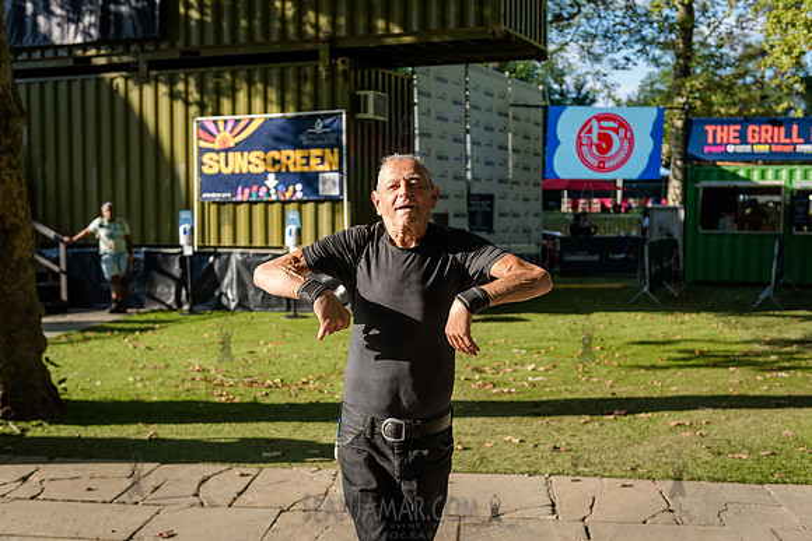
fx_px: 1083
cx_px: 406
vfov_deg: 28.1
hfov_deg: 41.1
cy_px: 270
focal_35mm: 48
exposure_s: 1/1600
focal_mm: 48
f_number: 3.5
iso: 500
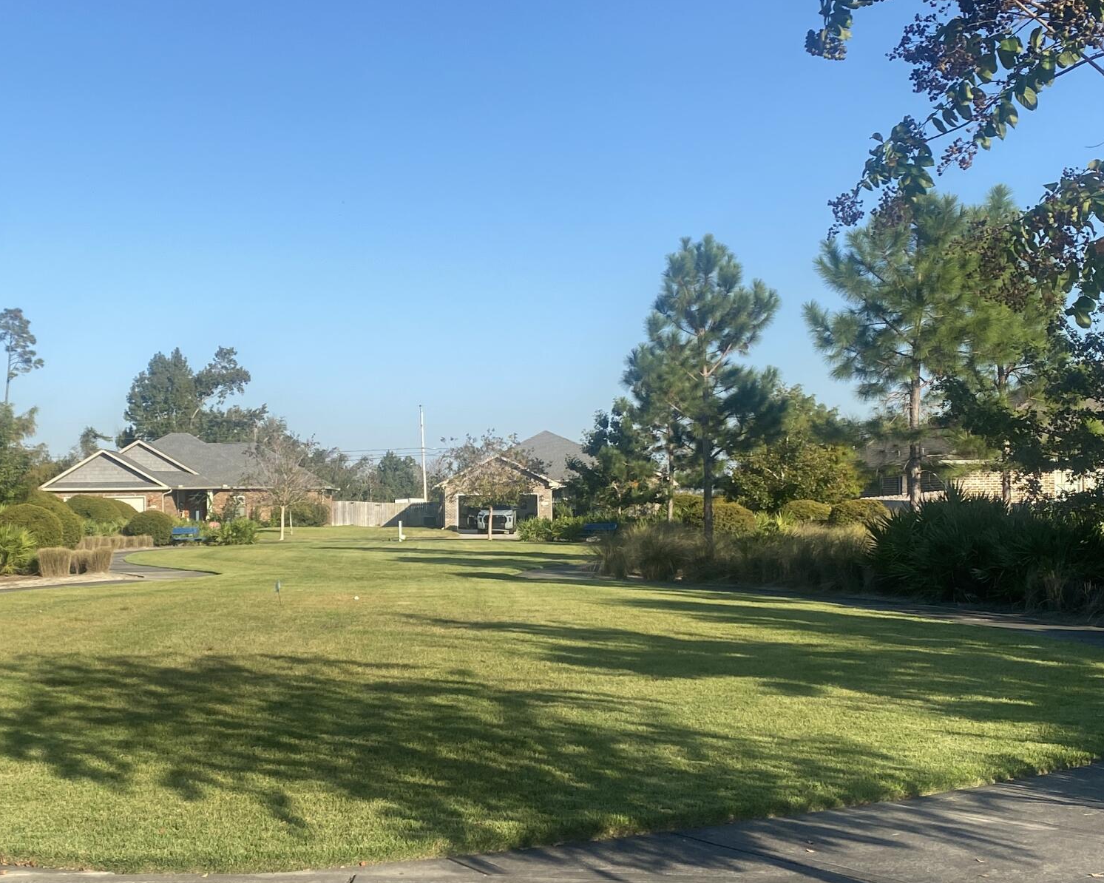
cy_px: 463
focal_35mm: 51
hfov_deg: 36.2
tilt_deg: +1.0
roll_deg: +1.2
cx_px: 348
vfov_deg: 29.7
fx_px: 1666
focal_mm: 4.25
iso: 32
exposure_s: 1/1629
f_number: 1.8
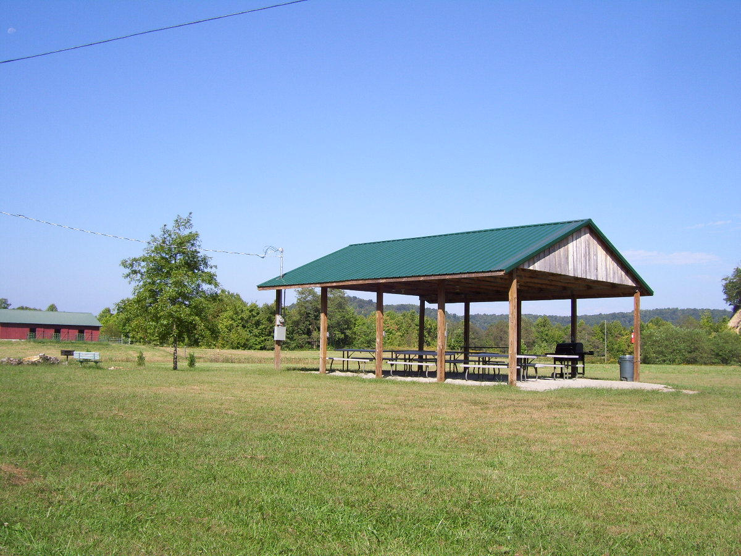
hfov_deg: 51.4
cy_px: 278
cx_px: 370
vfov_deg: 39.7
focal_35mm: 36
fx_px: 771
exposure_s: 1/500
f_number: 4.8
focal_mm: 6
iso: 80
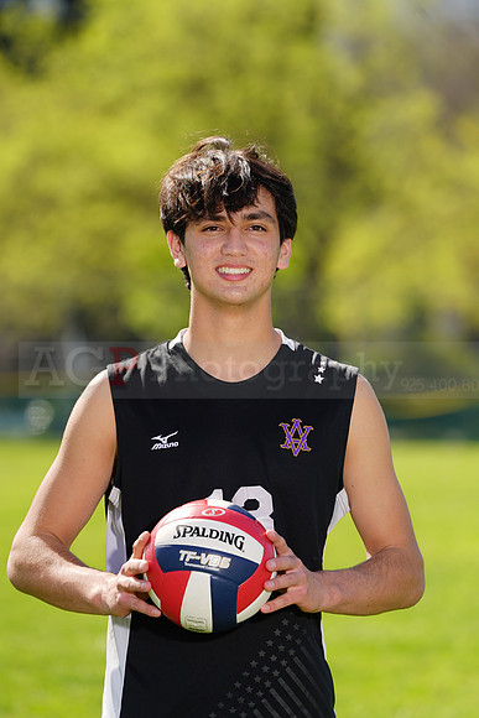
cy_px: 359
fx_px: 6103
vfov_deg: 6.7
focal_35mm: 306
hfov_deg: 4.5
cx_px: 240
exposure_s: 1/200
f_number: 6.3
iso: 64
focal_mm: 306
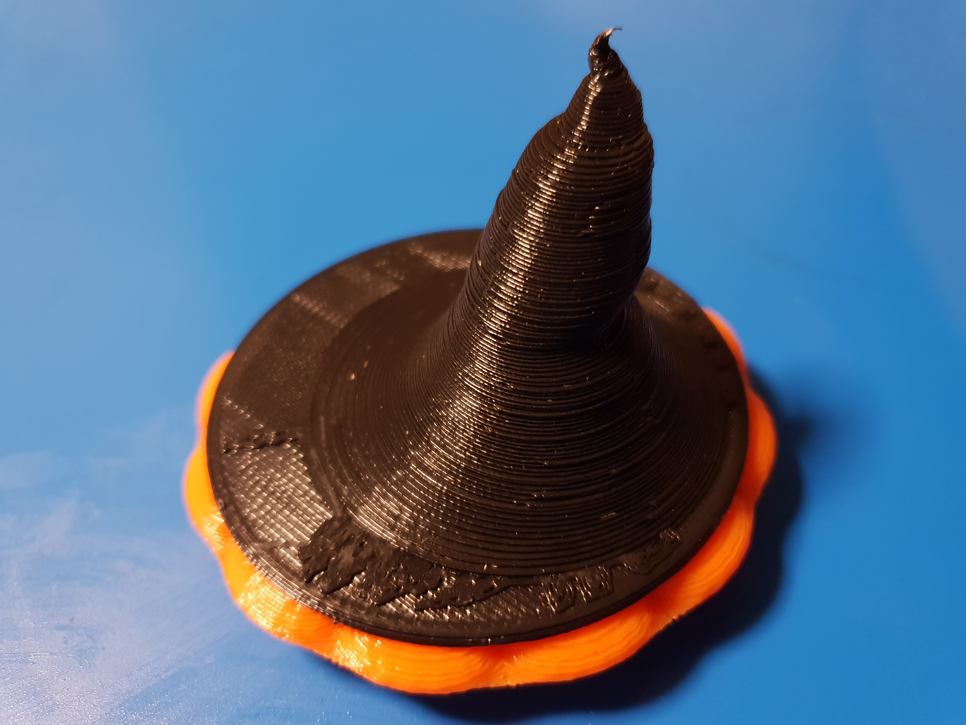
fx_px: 726
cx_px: 483
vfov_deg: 53.1
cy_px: 362
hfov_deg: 67.3
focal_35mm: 26
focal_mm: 4.3
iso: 320
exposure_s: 1/14
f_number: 1.5
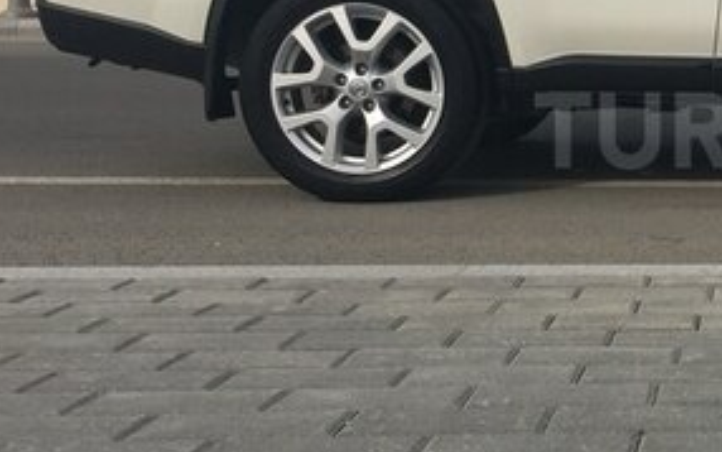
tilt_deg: -4.5
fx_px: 1398
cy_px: 130
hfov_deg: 26.7
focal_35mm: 71
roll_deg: -0.1
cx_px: 793
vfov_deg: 18.3
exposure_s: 1/2024
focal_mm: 4.15
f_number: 2.2
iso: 25
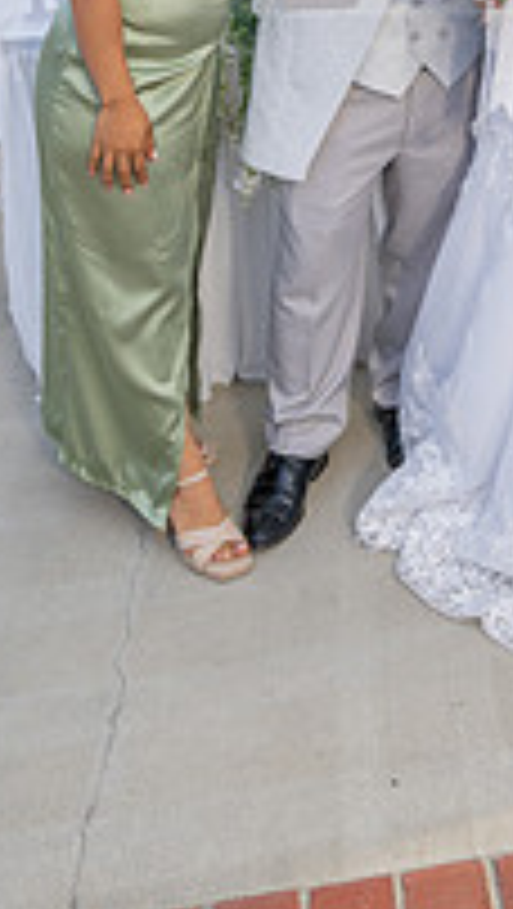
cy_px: -90
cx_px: 536
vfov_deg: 32.7
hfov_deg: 20.7
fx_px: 1351
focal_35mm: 56
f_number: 4.5
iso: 200
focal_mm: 24
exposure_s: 1/125
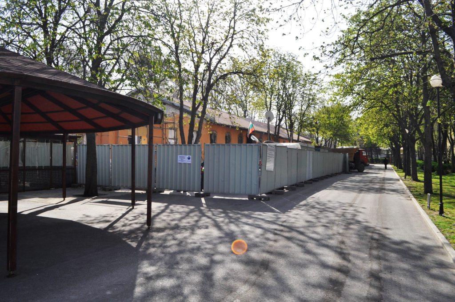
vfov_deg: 47.8
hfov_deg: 67.4
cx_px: 228
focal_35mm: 27
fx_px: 341
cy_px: 151
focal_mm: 18
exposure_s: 1/200
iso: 200
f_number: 13
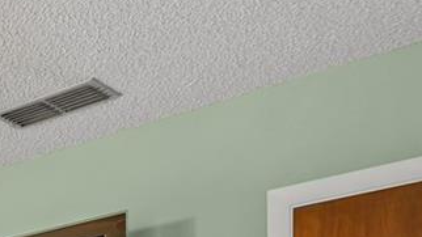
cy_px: 449
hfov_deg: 18.9
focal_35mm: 78
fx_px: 873
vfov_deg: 13.6
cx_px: -385
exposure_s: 1.6
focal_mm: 10
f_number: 14
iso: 200
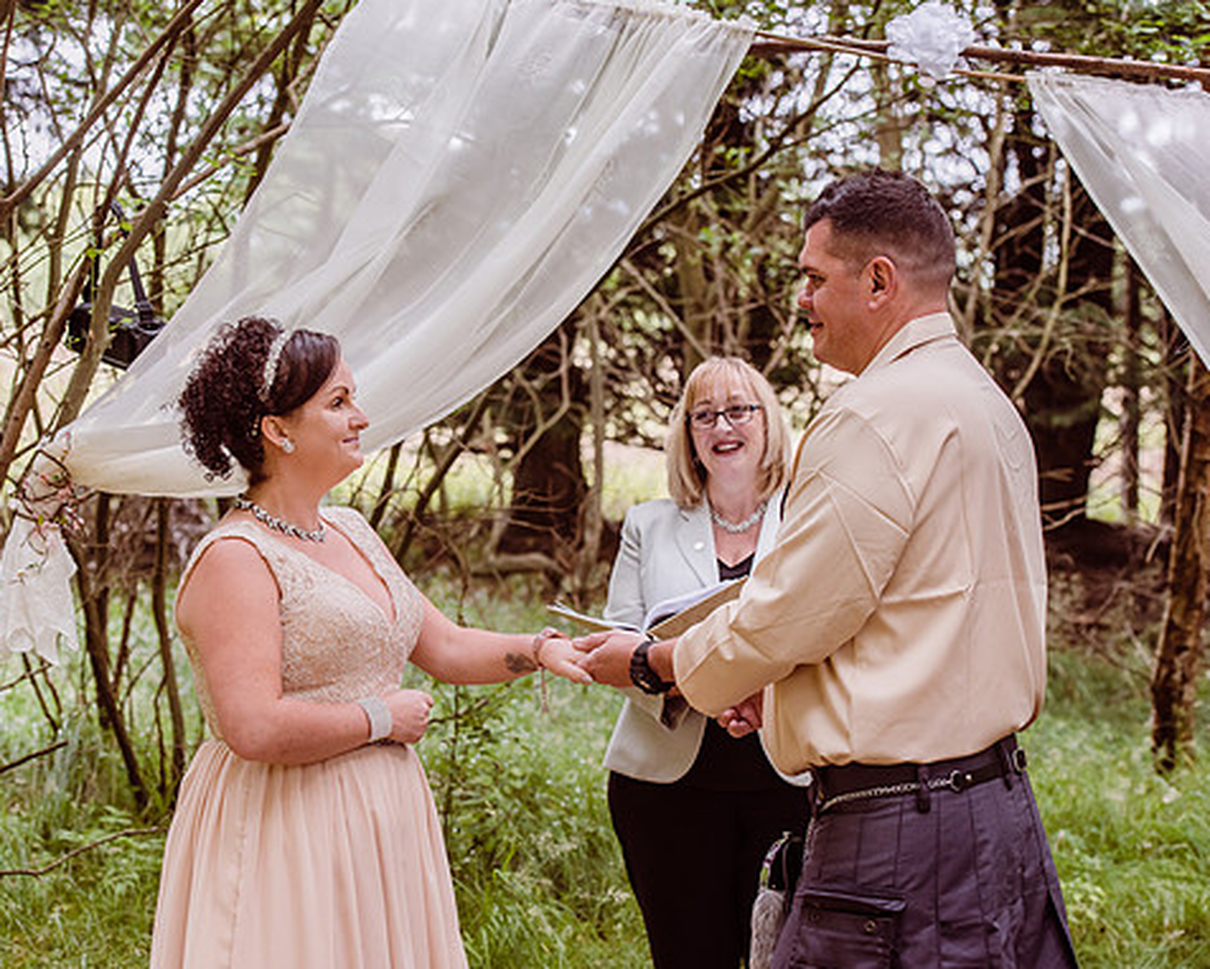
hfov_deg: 23.8
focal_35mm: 80
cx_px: 577
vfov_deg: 19.2
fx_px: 2865
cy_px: 490
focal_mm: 70
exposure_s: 1/200
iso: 500
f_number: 4.5
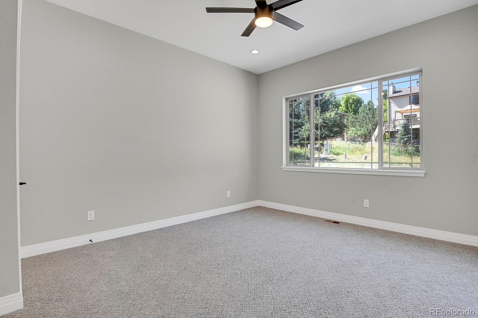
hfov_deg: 93.3
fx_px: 226
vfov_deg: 70.4
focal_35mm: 17
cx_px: 239
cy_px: 159
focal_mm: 17
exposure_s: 1/20
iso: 2800
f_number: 8
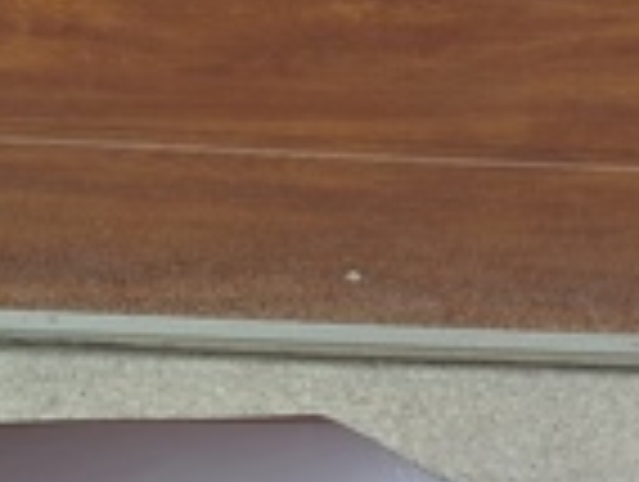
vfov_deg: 13.4
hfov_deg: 18.1
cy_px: 568
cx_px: 446
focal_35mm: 108
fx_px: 1997
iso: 50
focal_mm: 5.31
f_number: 1.7
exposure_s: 1/178
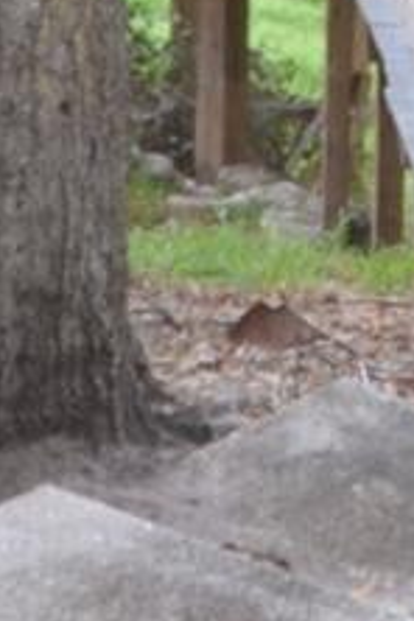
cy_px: -620
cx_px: 845
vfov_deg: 7.6
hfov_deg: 5.2
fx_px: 4467
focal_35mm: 259
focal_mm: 24
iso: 400
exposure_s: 1/125
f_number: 5.6
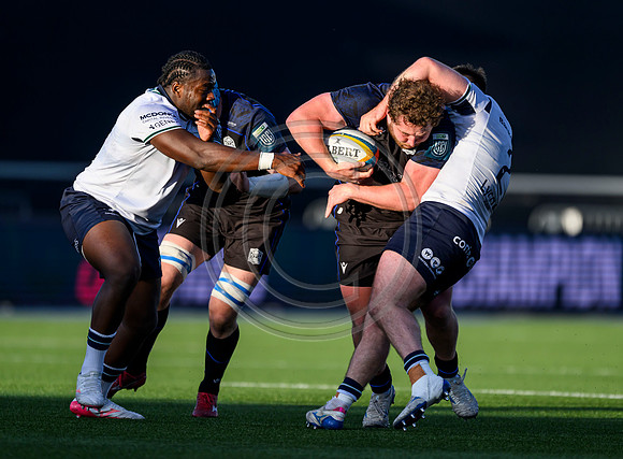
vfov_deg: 2.3
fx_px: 11462
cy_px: 246
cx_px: 327
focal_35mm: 641
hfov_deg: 3.1
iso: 500
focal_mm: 560
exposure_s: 1/2000
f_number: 4
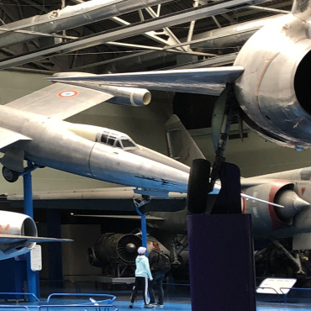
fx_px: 1088
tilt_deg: +3.8
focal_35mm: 107
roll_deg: +0.3
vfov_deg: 16.3
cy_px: 181
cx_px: -1
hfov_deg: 16.0
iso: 64
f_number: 1.8
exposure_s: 1/120
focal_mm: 3.99
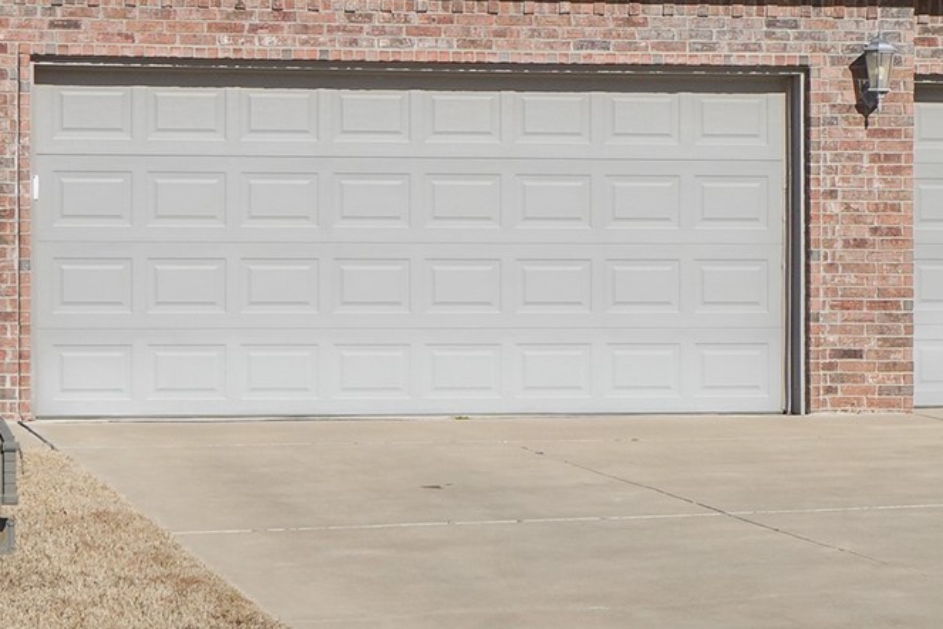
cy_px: 115
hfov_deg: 15.4
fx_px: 3457
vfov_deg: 10.4
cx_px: 215
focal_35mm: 132
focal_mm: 29
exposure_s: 1/400
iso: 320
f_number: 8
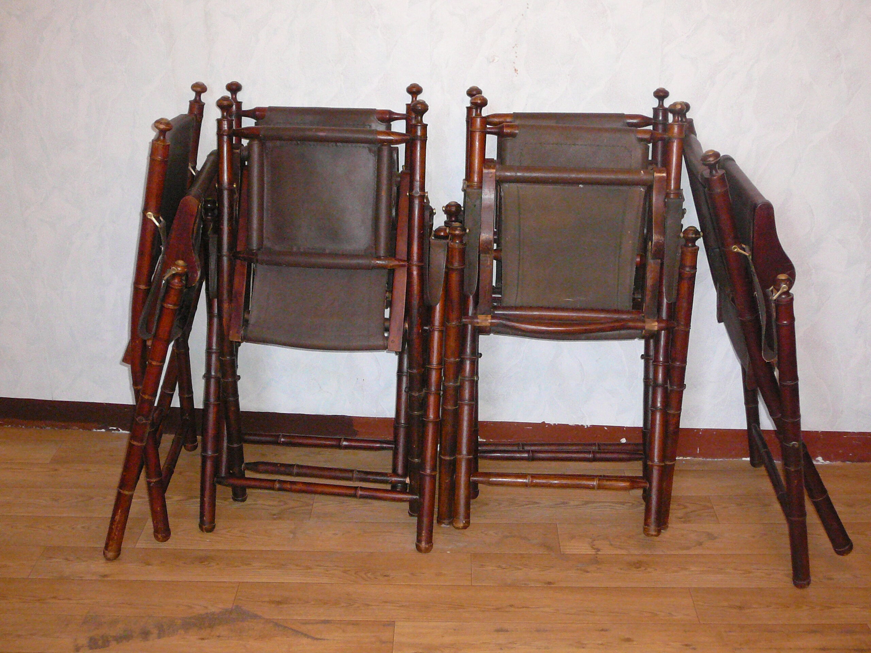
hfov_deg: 43.9
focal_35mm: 43
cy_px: 326
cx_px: 436
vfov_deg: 33.6
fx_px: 1082
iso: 400
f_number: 3.2
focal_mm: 6.4
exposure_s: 1/30
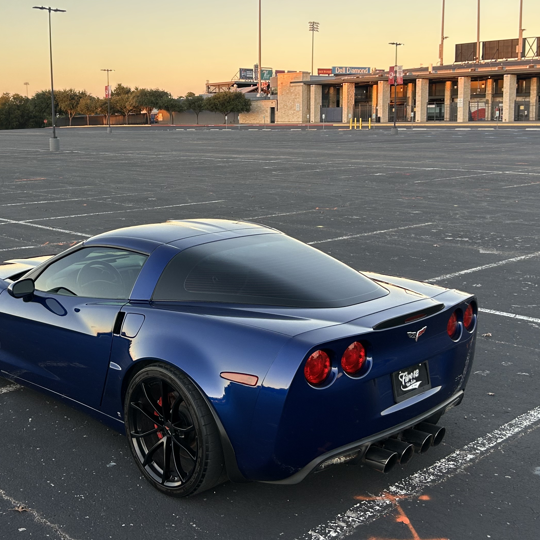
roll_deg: +0.6
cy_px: 211
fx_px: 777
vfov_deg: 38.2
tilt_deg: -5.9
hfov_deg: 38.1
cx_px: 198
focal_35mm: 44
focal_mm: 5.7
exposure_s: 1/251
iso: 40
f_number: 1.5
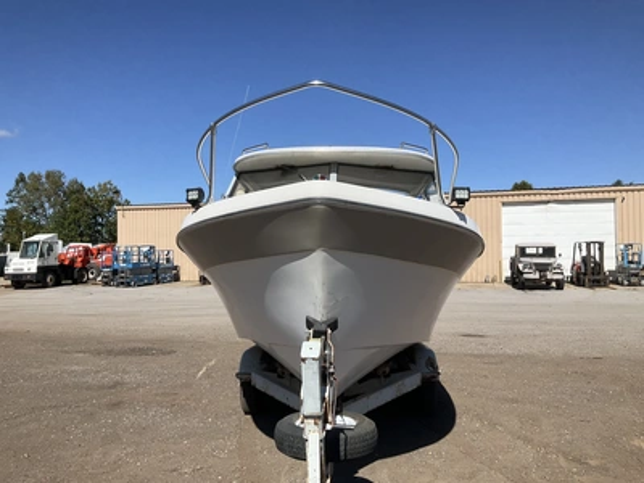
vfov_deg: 48.2
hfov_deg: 61.7
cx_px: 322
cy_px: 242
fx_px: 540
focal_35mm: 29
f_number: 1.8
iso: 25
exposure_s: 1/2667
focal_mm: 3
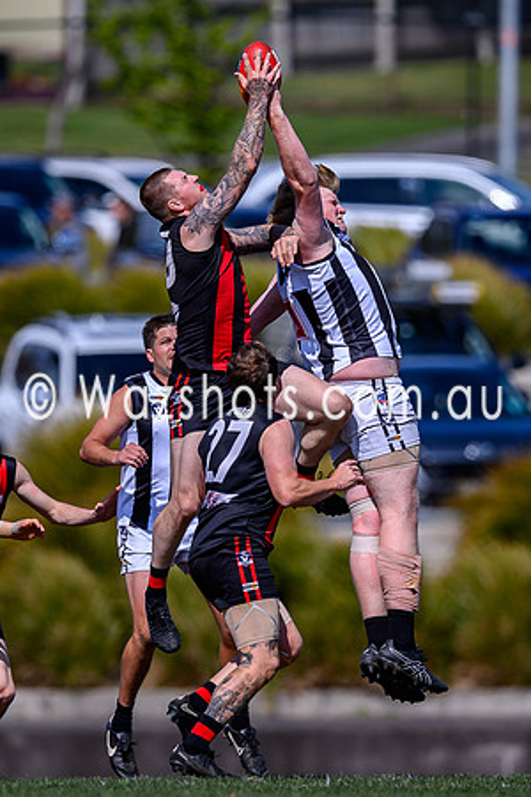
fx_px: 20203
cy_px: 418
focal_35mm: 913
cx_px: 296
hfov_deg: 1.5
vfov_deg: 2.3
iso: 140
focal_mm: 500
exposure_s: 1/2500
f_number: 4
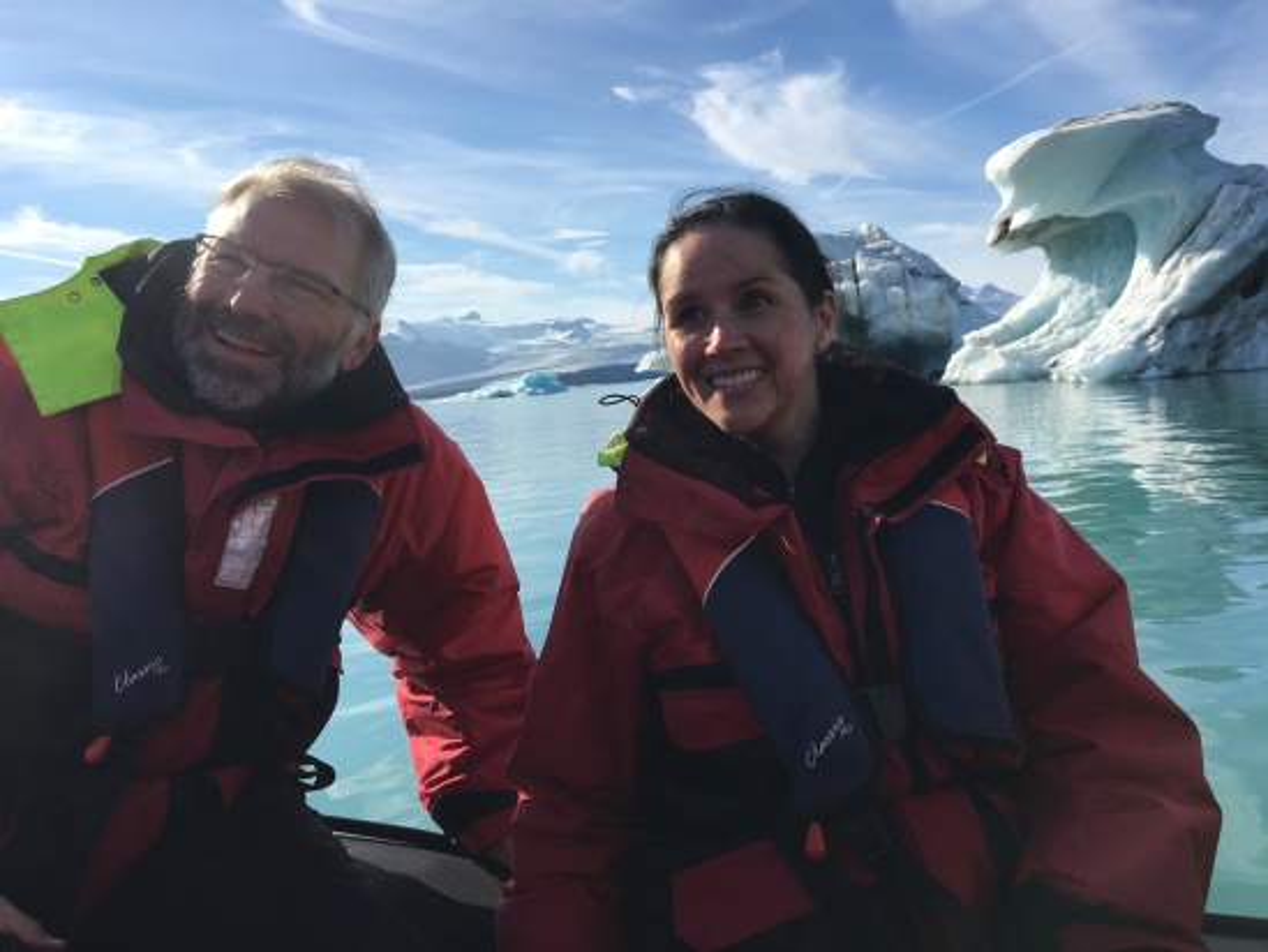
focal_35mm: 29
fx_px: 1063
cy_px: 476
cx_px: 634
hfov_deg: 61.6
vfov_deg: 48.2
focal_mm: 4.15
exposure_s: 1/2024
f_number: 2.2
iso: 25
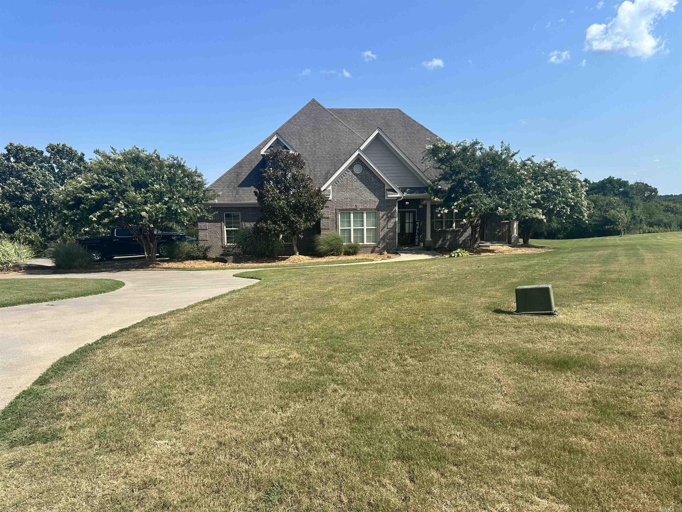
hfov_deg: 71.6
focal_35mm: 24
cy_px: 256
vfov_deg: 56.8
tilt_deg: -6.5
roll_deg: +0.3
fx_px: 473
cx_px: 341
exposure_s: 1/4348
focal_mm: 6.86
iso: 80
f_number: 1.78
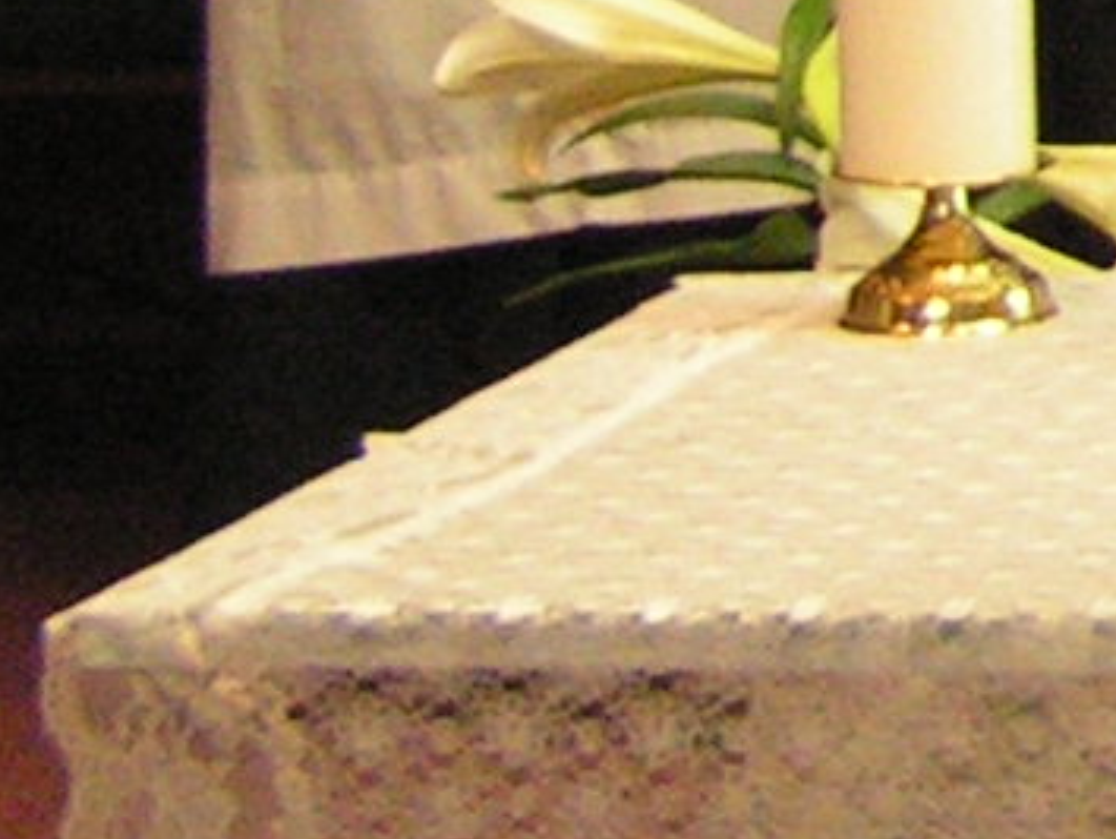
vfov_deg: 5.7
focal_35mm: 250
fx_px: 8065
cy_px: -1315
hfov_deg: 7.0
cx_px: 3449
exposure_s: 1/20
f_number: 2.8
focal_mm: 6.5
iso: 200
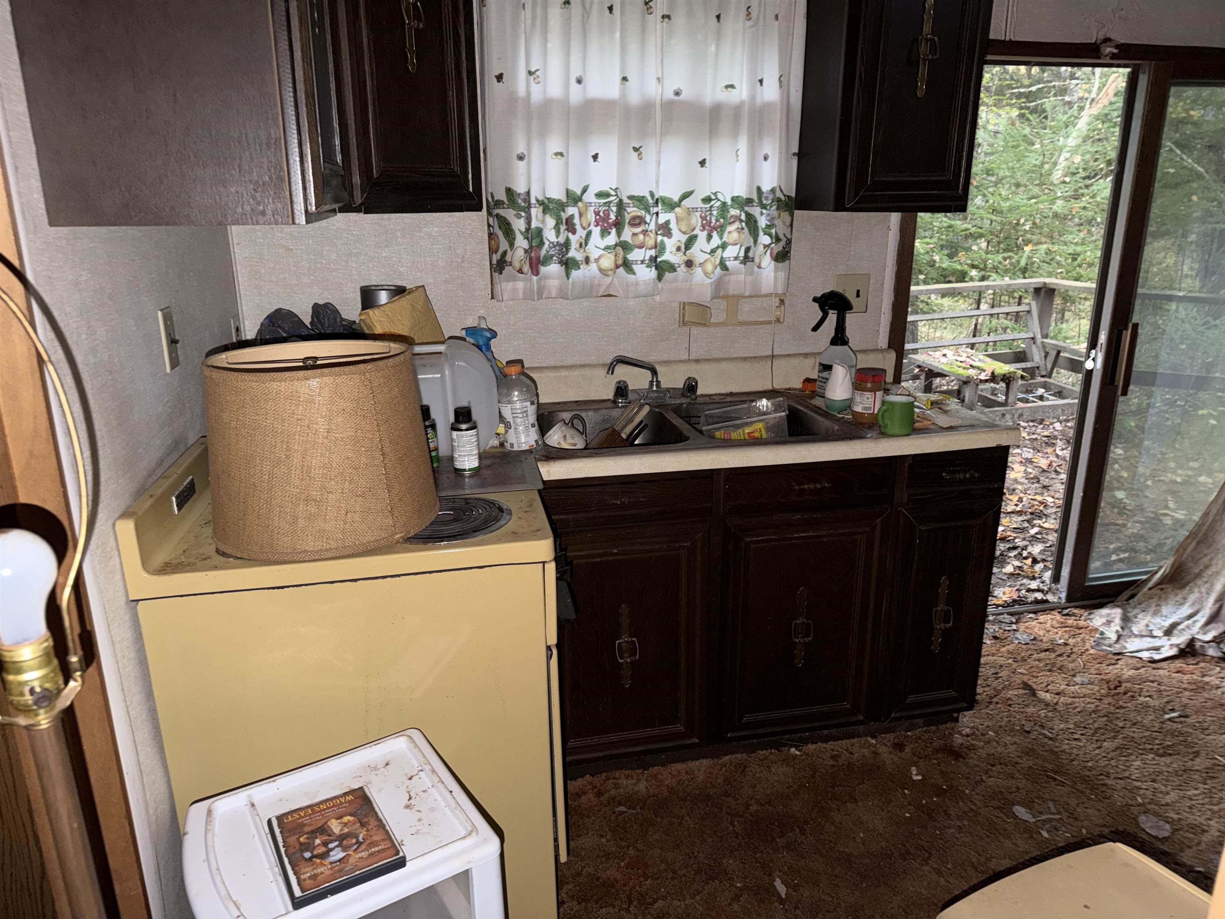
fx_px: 849
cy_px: 460
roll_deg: +0.4
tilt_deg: -17.7
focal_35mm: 24
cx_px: 612
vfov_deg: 56.8
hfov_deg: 71.6
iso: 125
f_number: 1.78
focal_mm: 6.76
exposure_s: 1/4
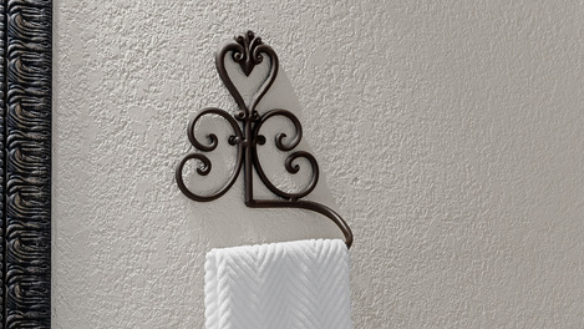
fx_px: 1456
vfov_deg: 12.8
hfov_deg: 22.1
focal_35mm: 94
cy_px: 242
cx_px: 544
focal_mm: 26
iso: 320
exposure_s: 1
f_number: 7.1
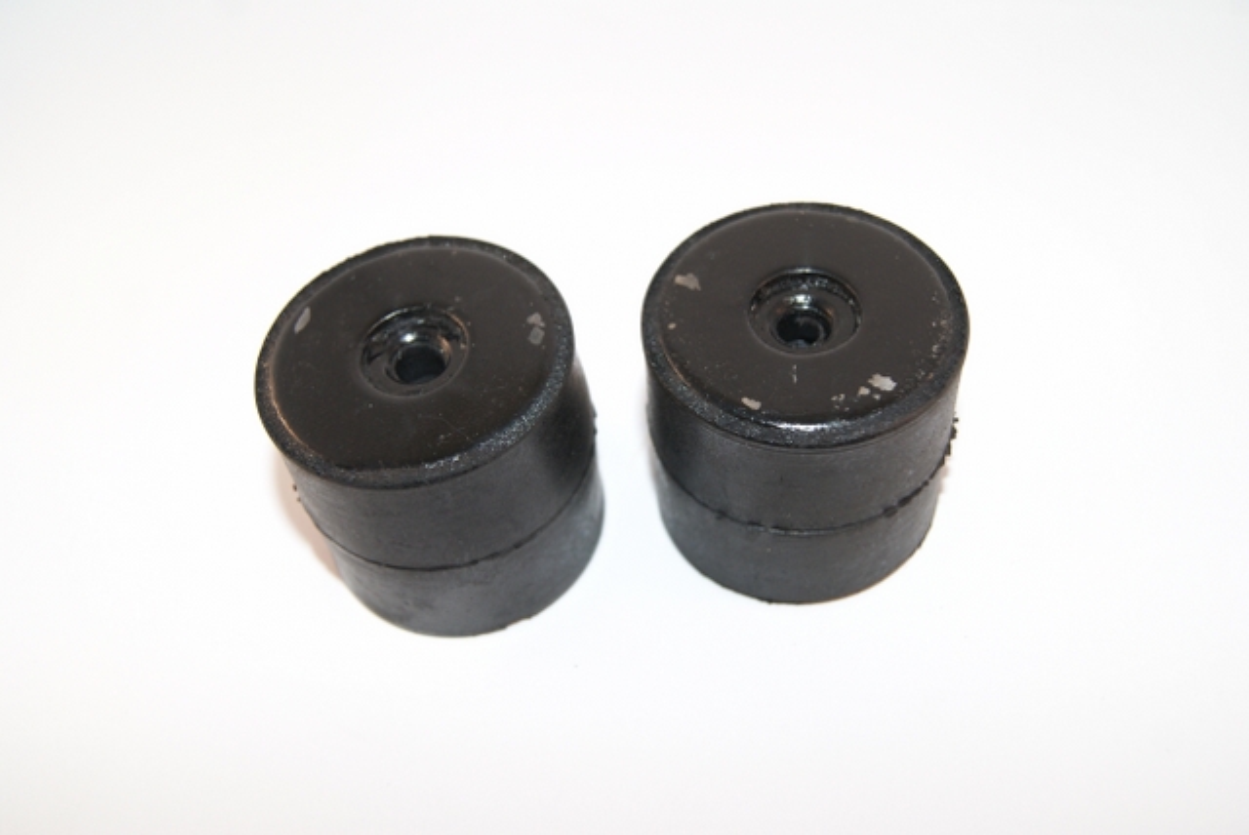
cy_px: 418
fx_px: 1354
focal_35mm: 39
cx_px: 624
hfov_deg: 49.5
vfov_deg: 34.3
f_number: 5.6
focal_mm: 26
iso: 400
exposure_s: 1/60
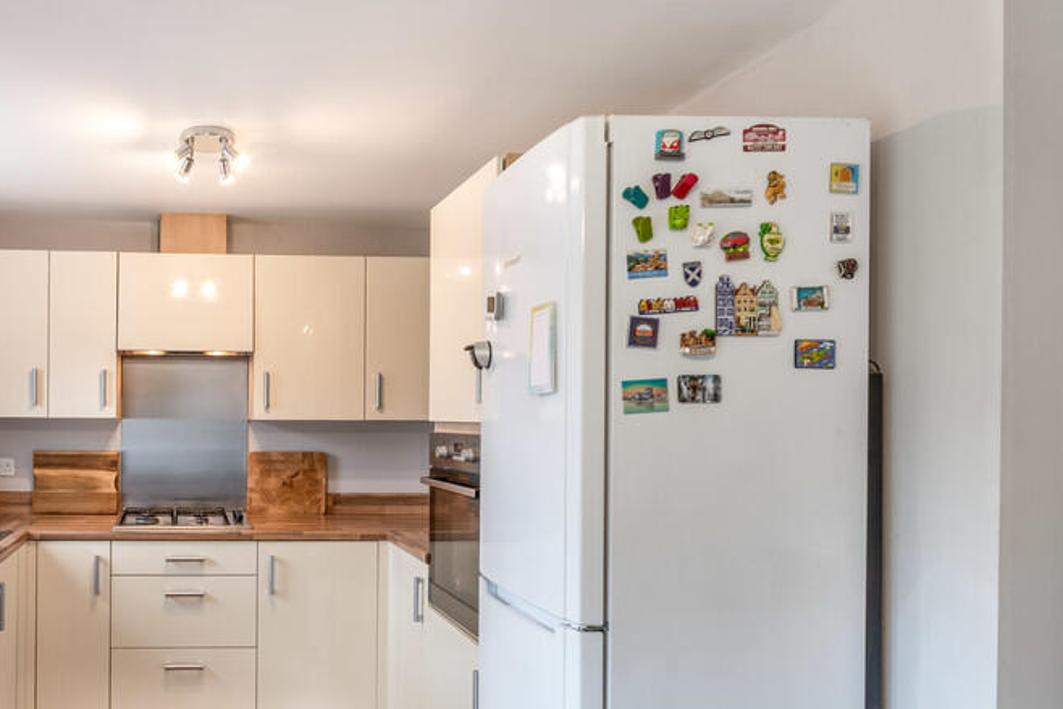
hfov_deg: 61.0
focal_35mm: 28
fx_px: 827
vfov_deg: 46.2
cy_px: 422
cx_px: 239
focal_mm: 12
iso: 100
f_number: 8
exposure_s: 1/5
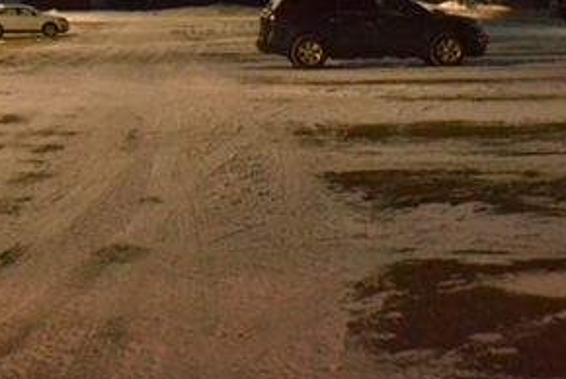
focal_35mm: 106
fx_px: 1668
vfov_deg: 12.9
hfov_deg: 19.1
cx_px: 146
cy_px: 43
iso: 6400
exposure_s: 1/125
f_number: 4.8
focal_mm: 32
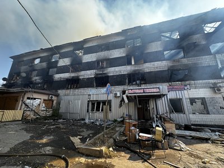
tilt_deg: +16.2
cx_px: 112
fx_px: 91
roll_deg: -0.2
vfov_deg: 85.7
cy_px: 84
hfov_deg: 102.1
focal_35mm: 14
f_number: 2.2
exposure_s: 1/407
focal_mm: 2.22
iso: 40
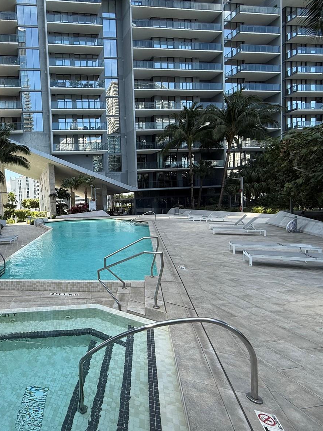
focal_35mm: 19
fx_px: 236
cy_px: 217
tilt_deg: -2.6
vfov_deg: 84.7
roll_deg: +3.1
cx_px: 55
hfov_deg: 61.7
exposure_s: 1/607
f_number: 2.2
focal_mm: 2.22
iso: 64
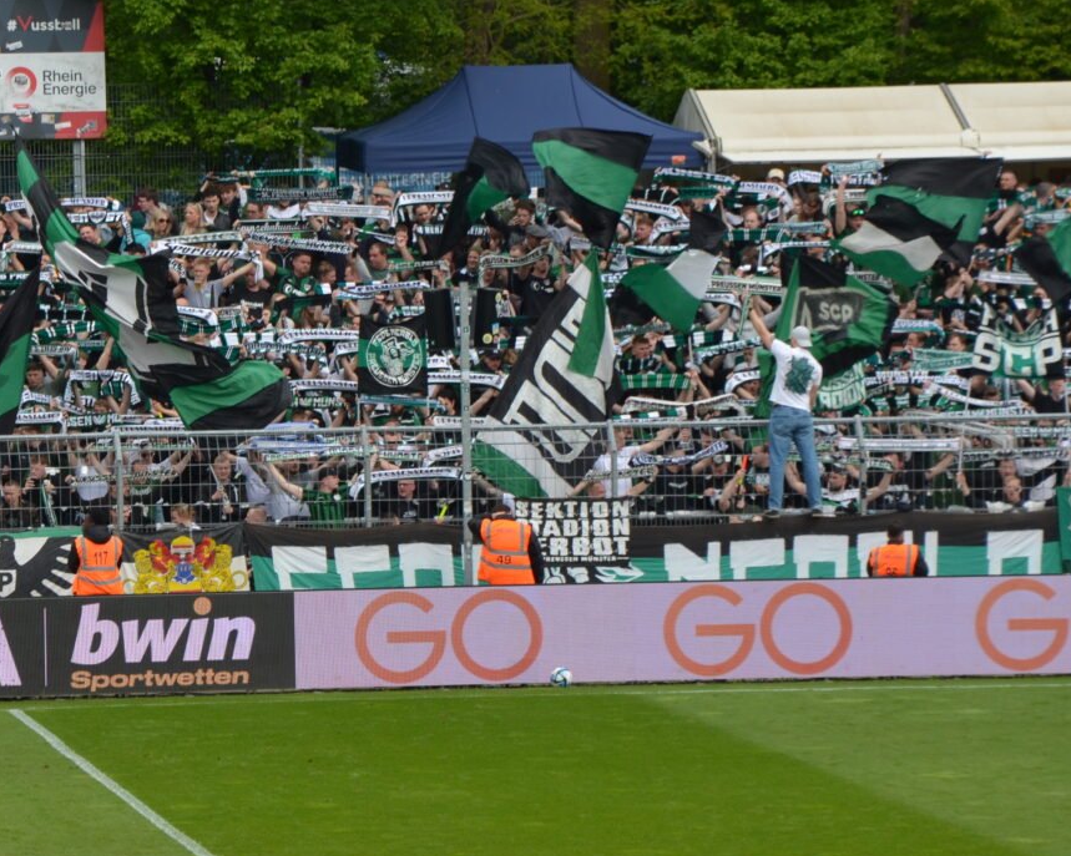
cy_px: 298
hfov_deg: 7.0
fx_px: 8712
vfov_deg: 5.6
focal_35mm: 275
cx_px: 234
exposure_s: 1/250
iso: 200
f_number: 8
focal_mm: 105
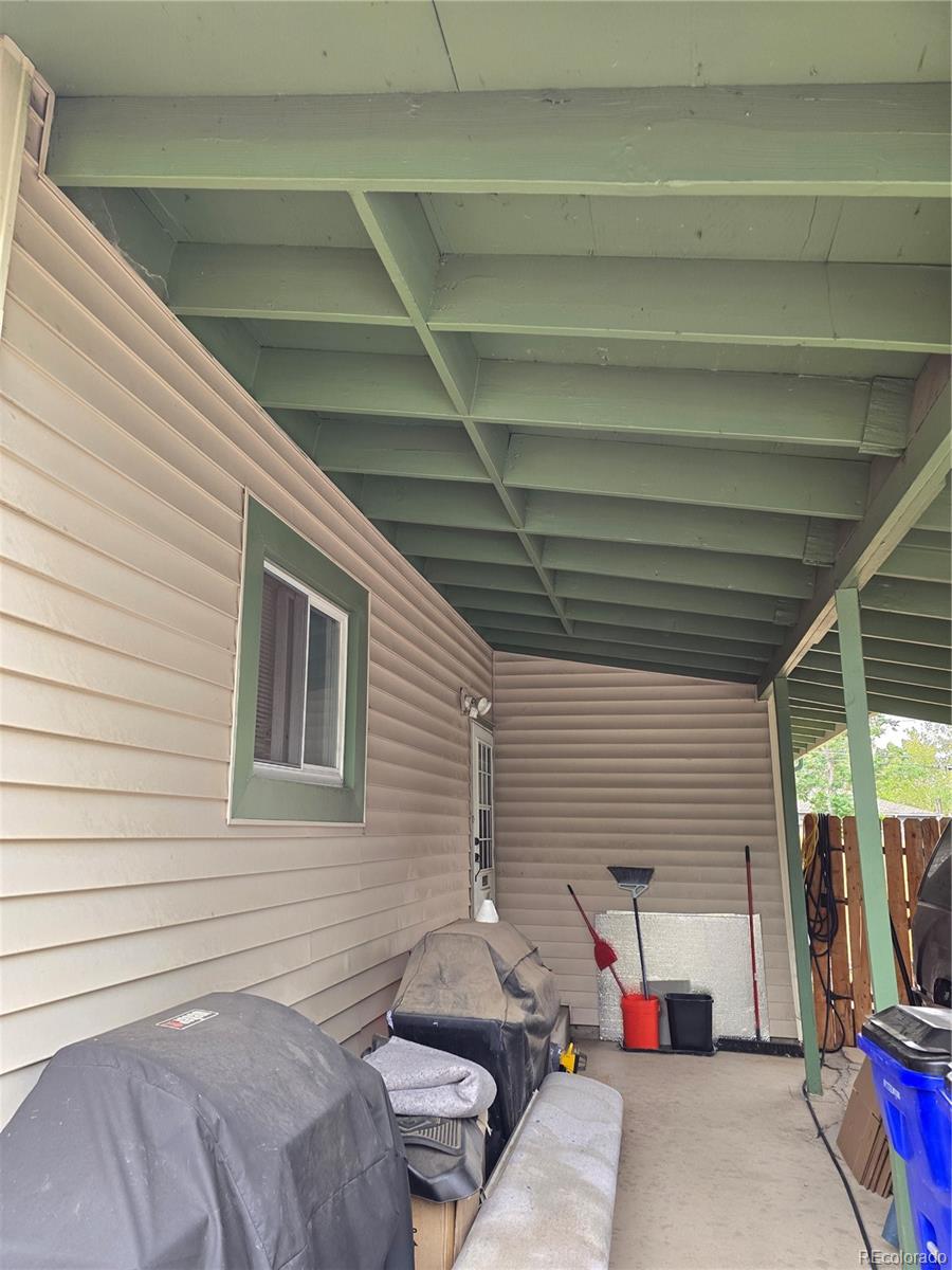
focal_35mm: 23
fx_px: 843
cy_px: 635
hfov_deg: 58.9
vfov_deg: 73.9
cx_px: 476
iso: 125
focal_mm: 6.3
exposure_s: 1/180
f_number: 1.7
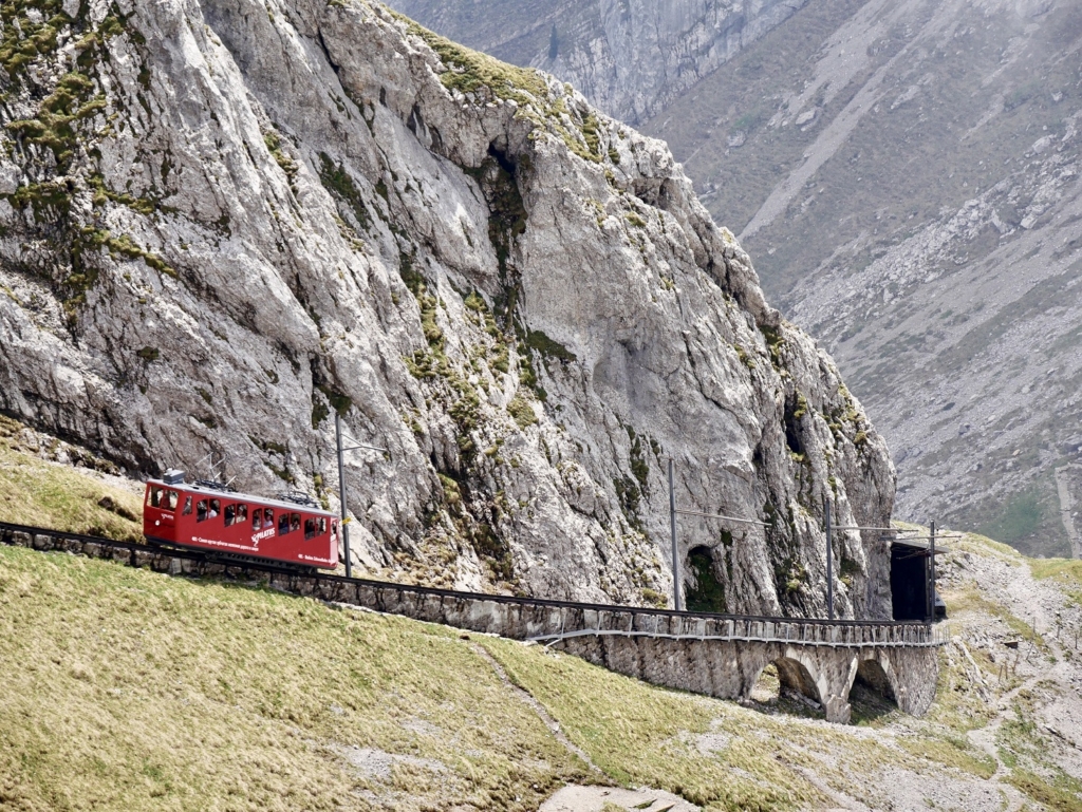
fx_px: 4816
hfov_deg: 12.8
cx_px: 541
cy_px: 406
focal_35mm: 154
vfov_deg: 9.6
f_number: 5.6
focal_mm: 77
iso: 200
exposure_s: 1/800
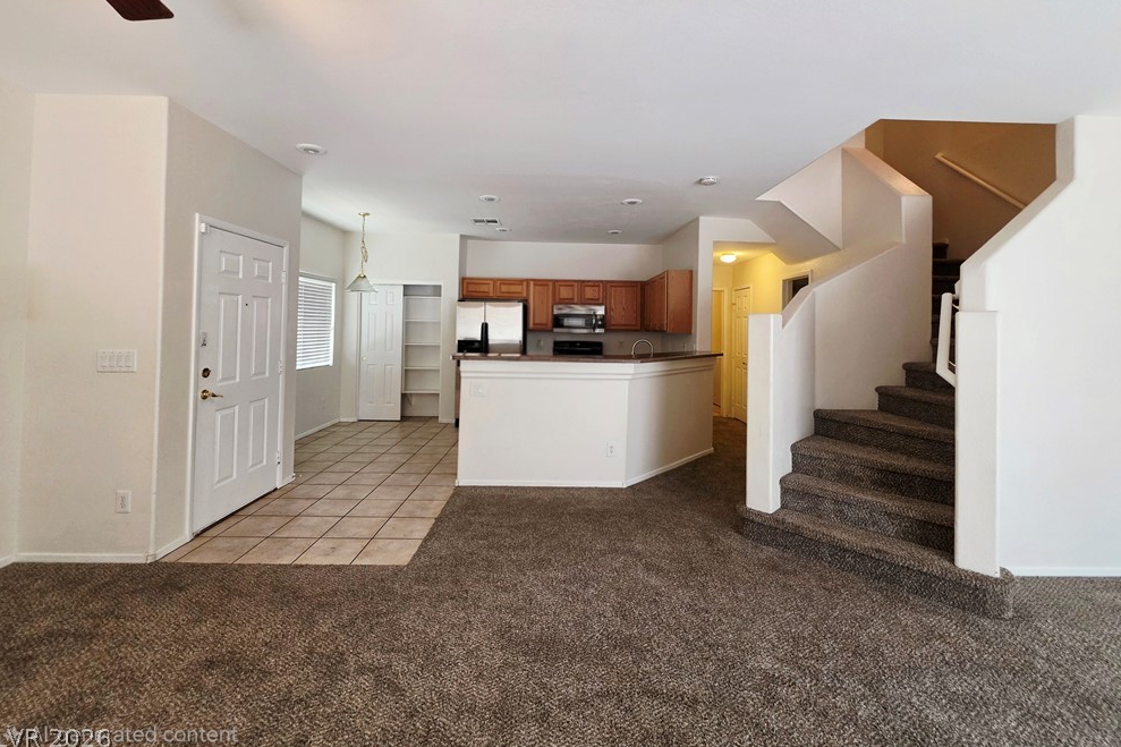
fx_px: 436
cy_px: 322
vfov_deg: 80.7
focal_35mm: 14
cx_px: 568
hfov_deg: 104.3
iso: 250
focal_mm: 2.2
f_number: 1.9
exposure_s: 1/120
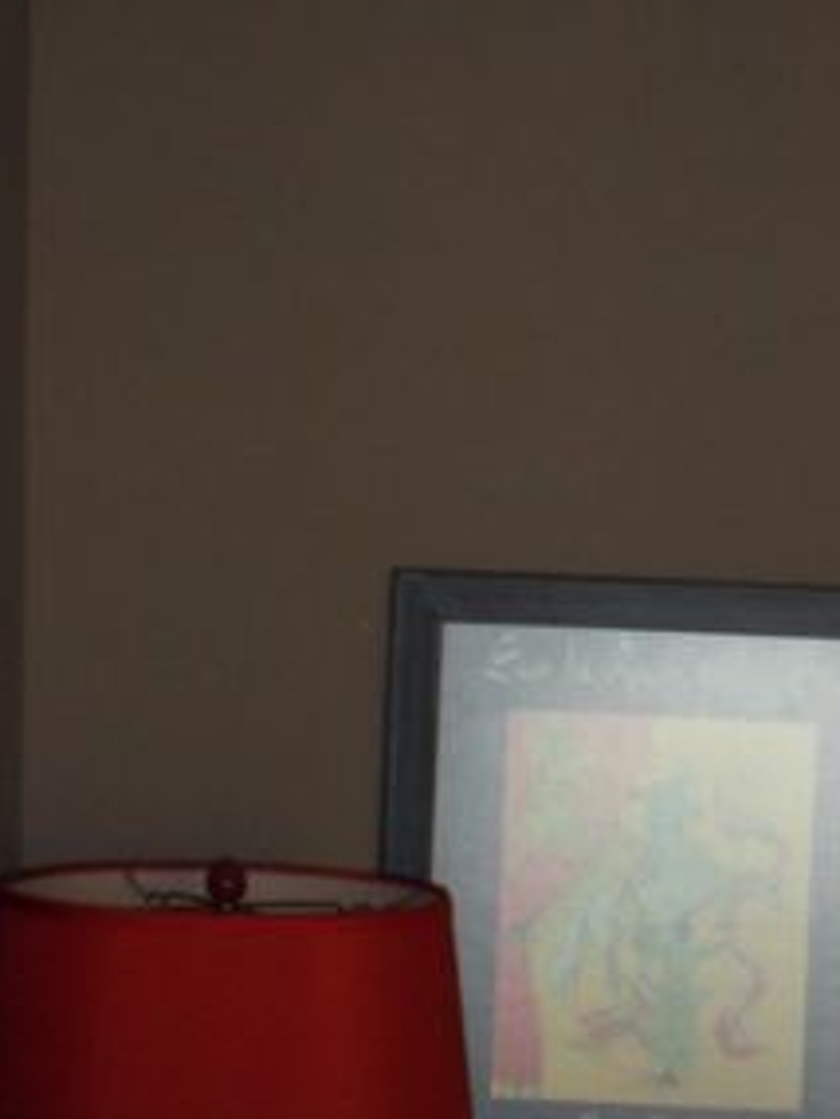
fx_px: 5884
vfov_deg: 10.9
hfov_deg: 8.2
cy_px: 440
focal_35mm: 182
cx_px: 667
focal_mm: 19.5
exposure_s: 1/60
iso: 320
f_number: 5.6
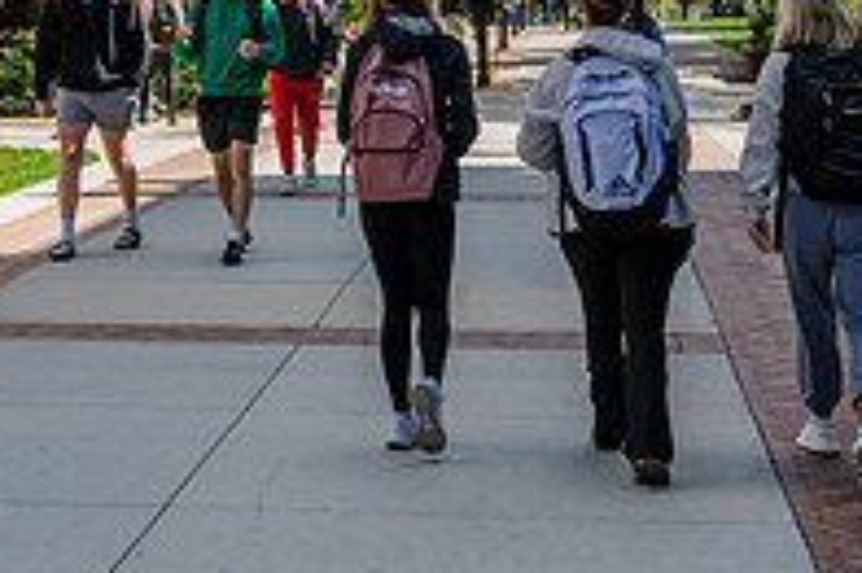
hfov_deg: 18.0
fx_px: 2679
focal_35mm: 112
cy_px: -177
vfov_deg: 11.9
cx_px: 88
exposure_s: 1/400
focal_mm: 38
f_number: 5.6
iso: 125
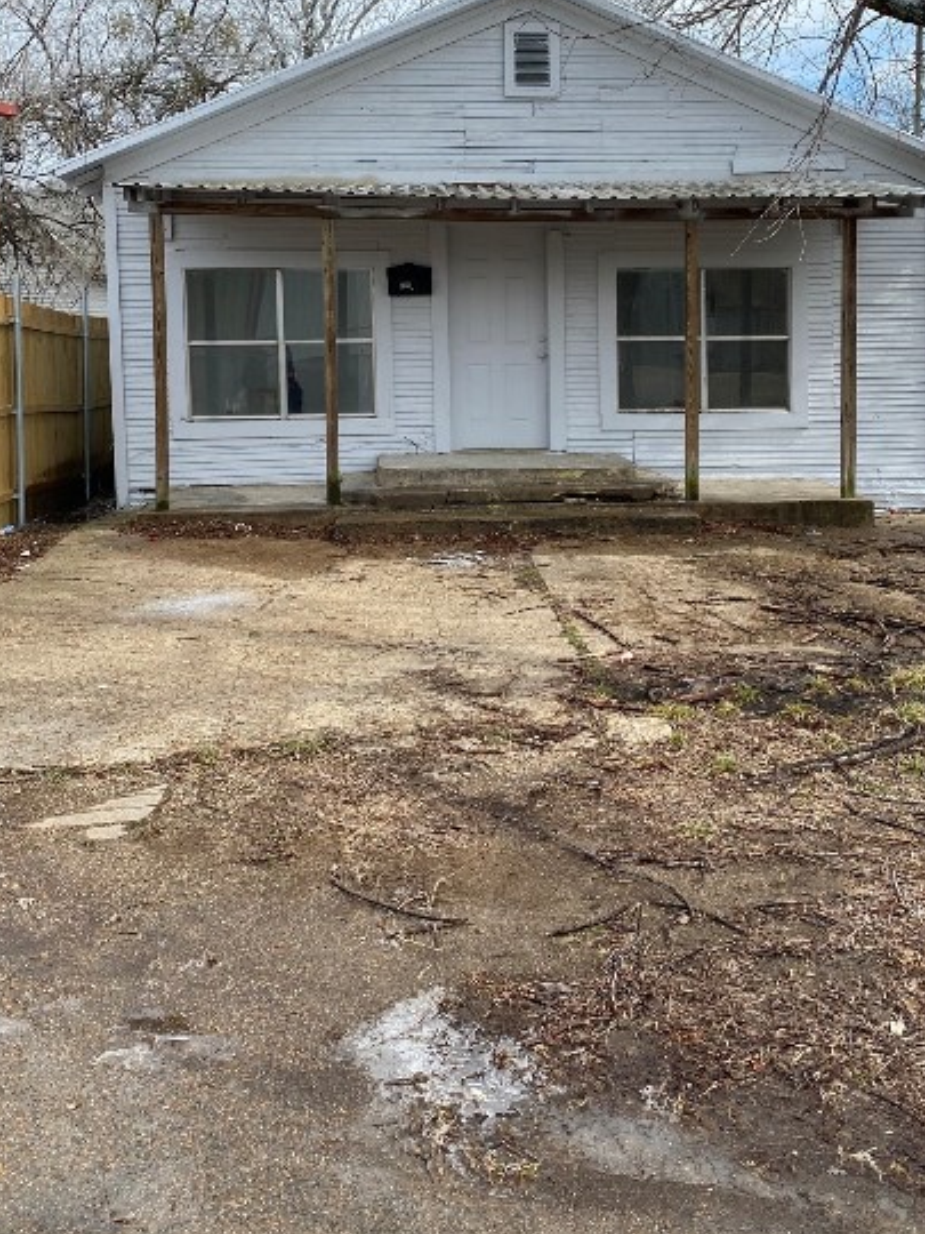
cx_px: 523
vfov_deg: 49.3
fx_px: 1318
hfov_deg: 38.6
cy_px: 414
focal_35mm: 37
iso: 32
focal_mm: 4.25
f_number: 1.8
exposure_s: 1/1961
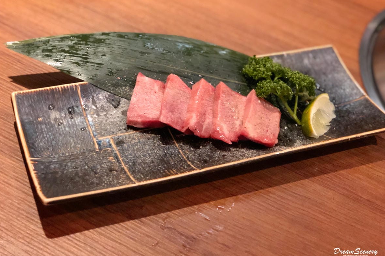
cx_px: 191
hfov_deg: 33.4
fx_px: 641
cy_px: 118
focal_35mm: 60
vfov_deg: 22.6
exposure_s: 1/30
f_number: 2.8
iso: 800
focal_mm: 6.6
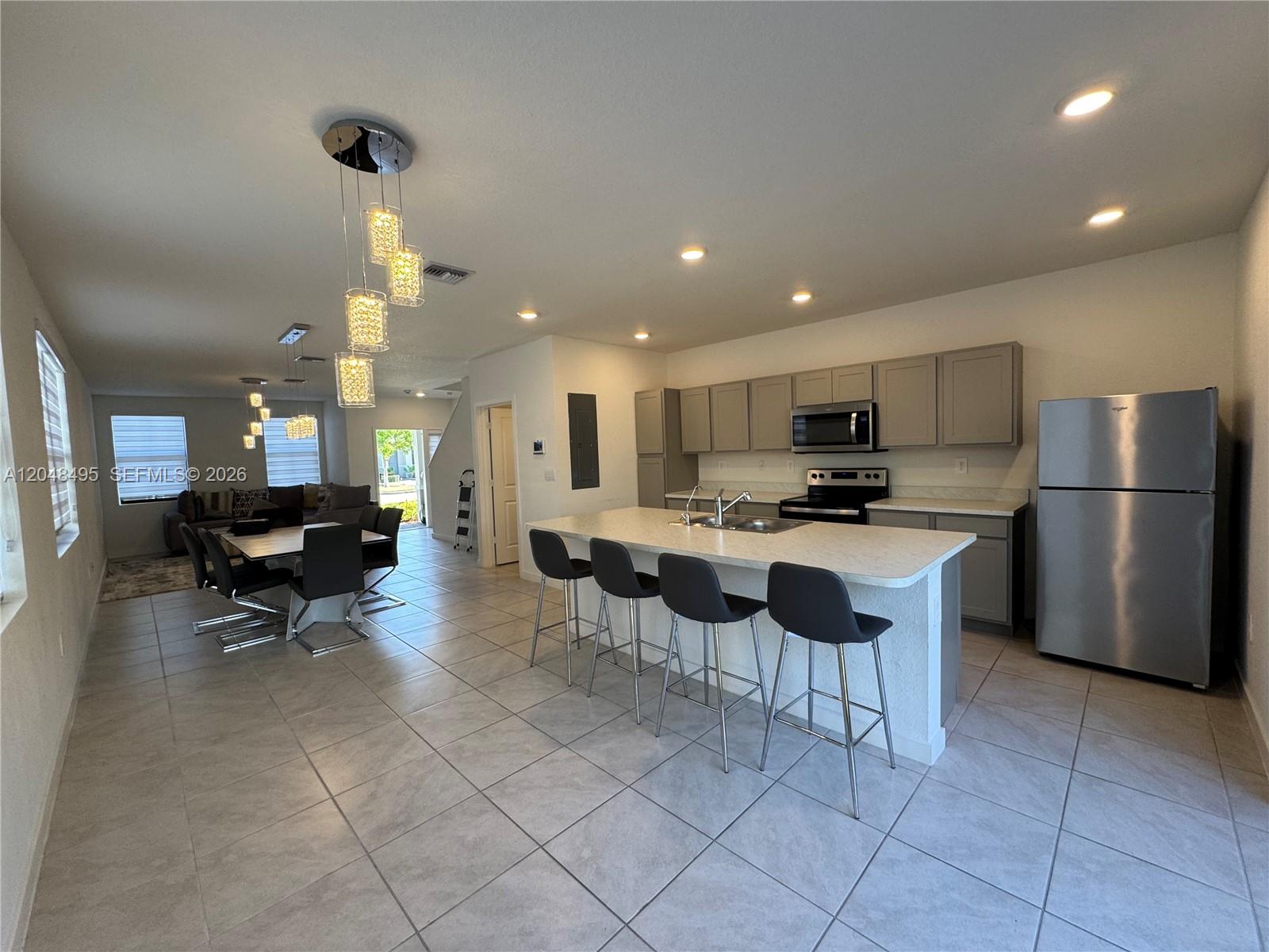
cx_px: 634
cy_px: 476
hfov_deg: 102.1
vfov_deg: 85.7
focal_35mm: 14
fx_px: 513
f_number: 2.2
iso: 125
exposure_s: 1/120
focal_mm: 2.22
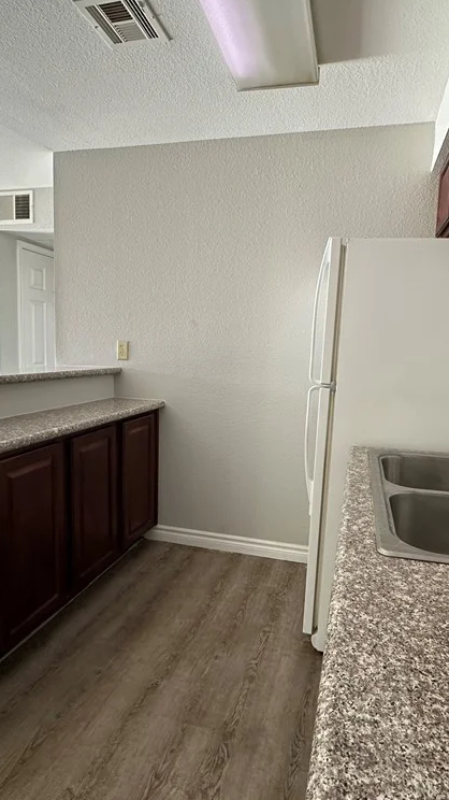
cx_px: 250
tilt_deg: -6.4
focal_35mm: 21
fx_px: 445
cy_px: 399
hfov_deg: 53.4
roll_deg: -2.0
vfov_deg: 83.9
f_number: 2.2
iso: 250
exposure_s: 1/60
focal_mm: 2.22
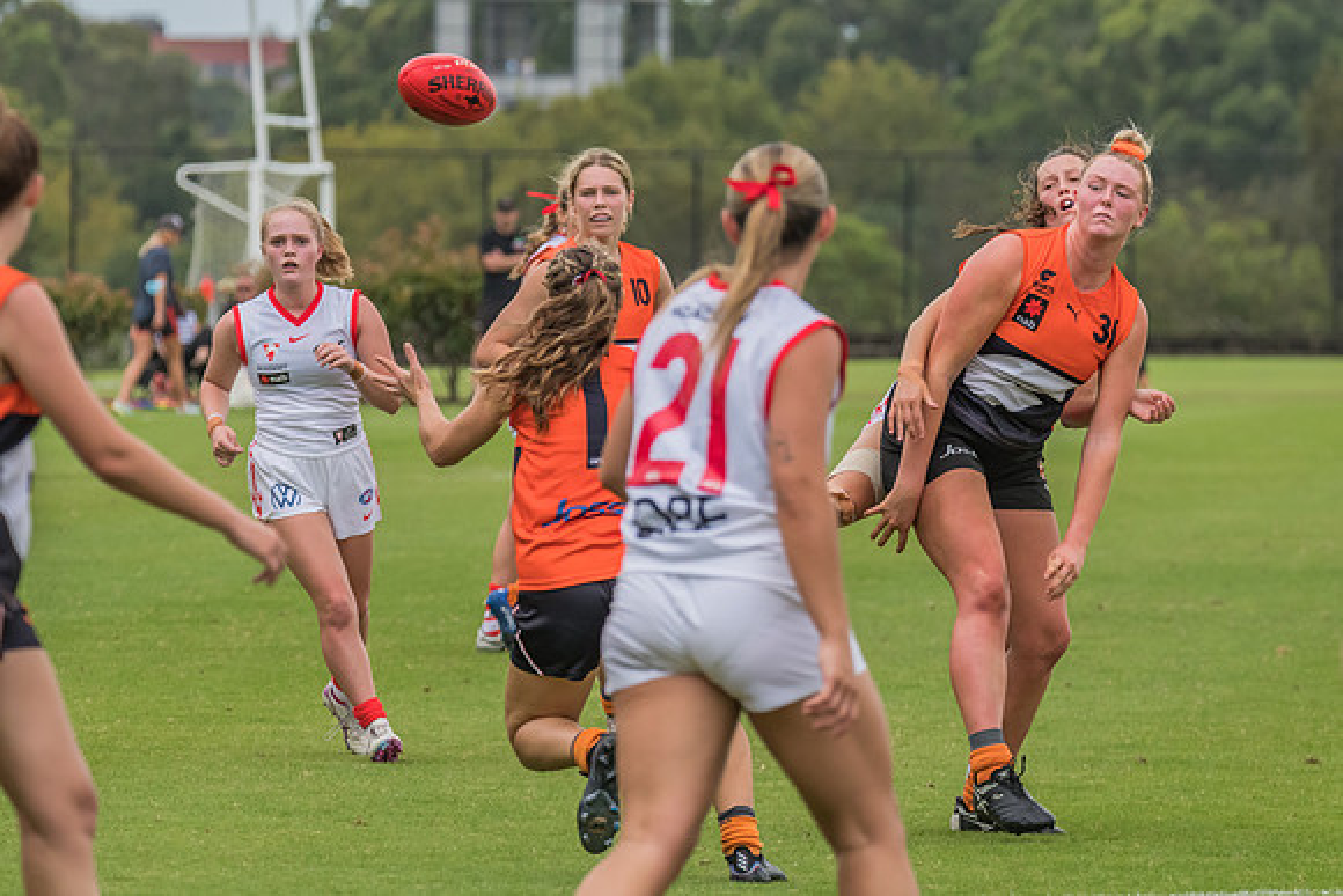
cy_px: 217
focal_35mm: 462
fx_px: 17237
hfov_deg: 4.5
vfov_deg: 3.0
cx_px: 1019
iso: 1000
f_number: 10
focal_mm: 300
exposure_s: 1/1600
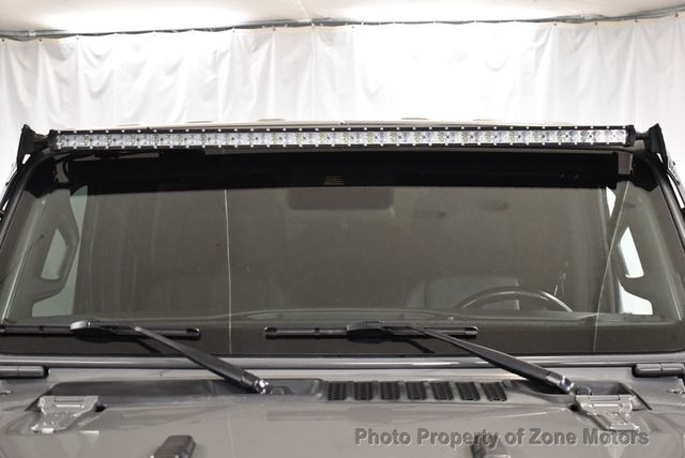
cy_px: 229
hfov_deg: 39.6
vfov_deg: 27.0
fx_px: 952
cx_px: 342
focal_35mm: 50
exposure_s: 1/125
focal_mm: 25
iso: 2000
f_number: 4
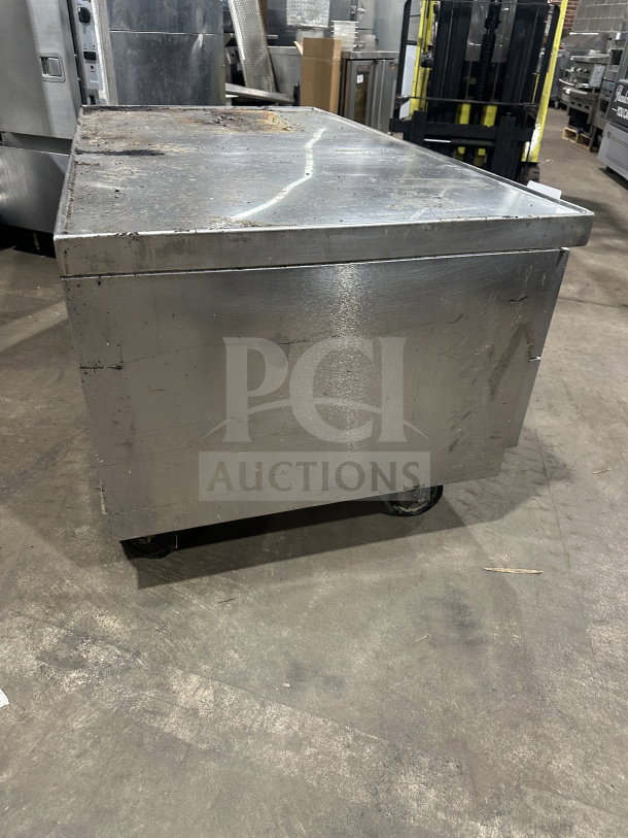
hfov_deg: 56.8
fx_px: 580
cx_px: 314
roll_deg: -4.5
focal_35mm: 24
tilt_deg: -32.0
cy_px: 419
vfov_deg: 71.6
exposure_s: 1/60
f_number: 1.78
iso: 320
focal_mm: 6.86
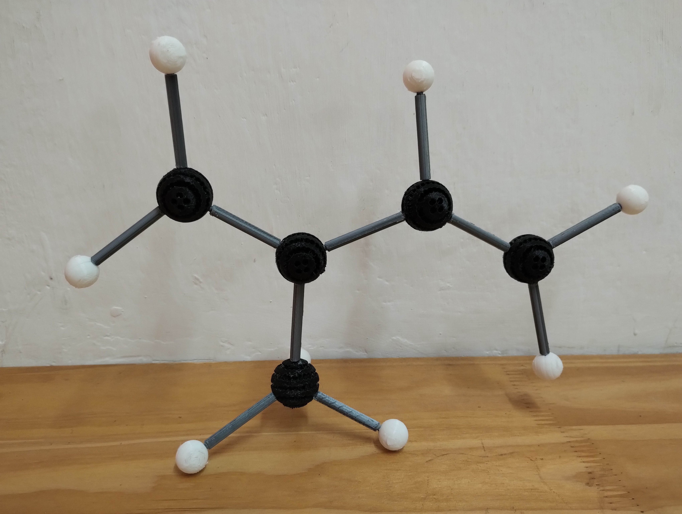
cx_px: 341
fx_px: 552
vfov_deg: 49.9
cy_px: 257
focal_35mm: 28
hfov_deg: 63.4
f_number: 1.8
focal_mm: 4.27
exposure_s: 1/33
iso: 534
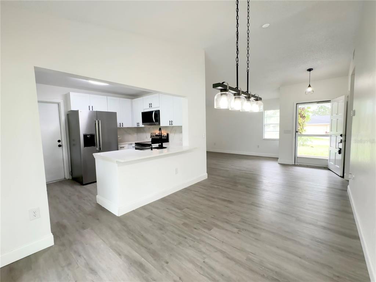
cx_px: 188
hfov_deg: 102.1
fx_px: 152
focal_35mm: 14
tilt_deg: -5.1
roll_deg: +1.1
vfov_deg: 85.7
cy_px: 141
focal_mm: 2.22
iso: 64
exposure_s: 1/122
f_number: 2.2
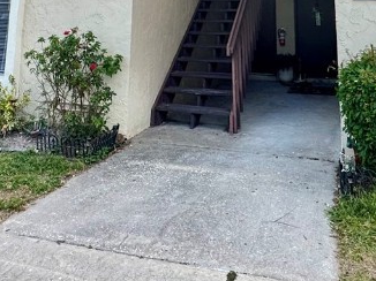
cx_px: 201
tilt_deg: +12.6
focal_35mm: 44
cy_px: -97
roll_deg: -1.4
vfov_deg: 26.9
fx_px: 478
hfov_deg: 43.0
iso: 50
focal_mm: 2.22
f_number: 2.2
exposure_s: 1/1350
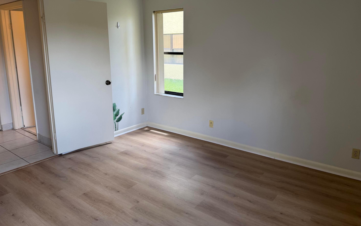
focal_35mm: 26
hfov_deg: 70.4
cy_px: 93
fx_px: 256
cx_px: 182
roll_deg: +0.4
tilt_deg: -10.5
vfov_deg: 47.4
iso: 100
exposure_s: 1/177
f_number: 1.78
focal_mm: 6.76
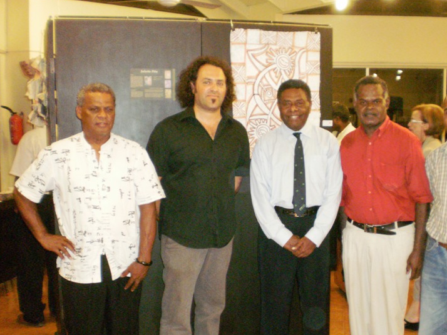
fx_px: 581
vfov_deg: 32.1
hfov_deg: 41.8
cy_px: 201
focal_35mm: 45
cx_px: 275
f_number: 3.1
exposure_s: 1/30
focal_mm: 6.3
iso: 640
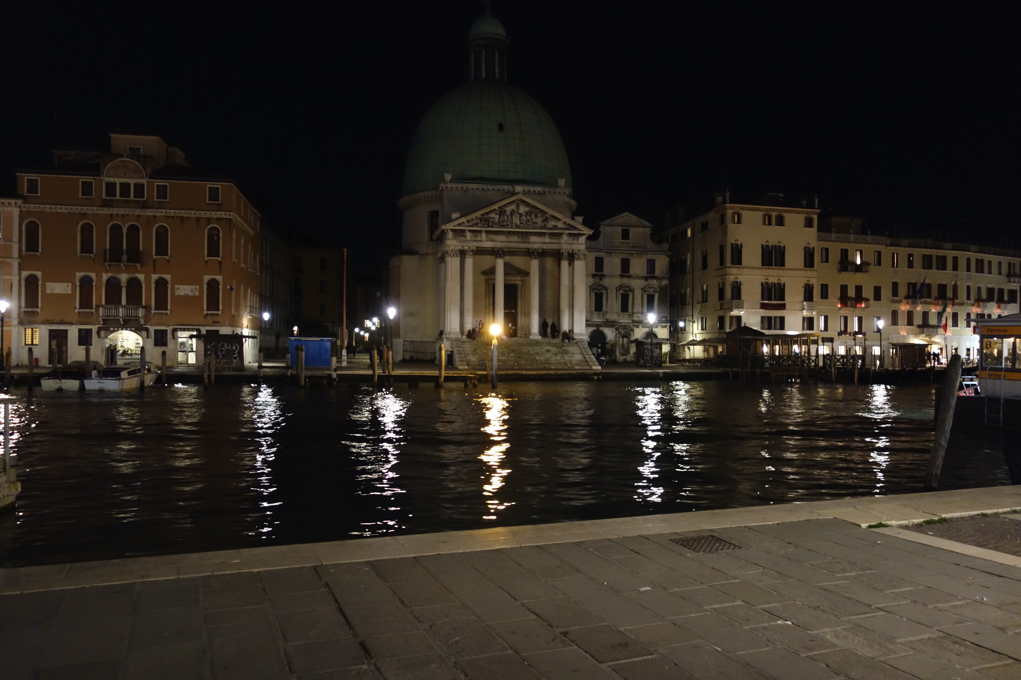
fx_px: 794
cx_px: 510
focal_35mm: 28
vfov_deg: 46.4
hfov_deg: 65.5
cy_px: 340
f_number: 1.8
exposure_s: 1/8
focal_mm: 10.4
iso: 800
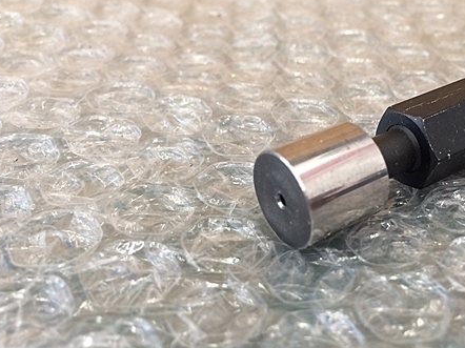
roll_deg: +0.3
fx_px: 564
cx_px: 321
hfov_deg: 44.0
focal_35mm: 42
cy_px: 181
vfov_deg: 34.3
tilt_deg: -35.3
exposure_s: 1/30
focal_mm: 4.15
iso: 64
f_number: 2.2
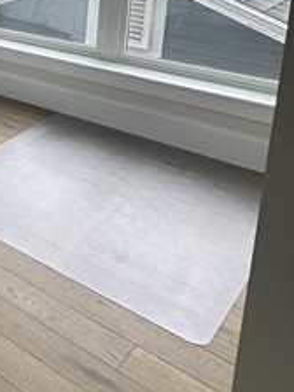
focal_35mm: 48
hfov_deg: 21.8
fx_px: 544
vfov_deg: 35.9
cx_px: -206
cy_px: 2
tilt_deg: -11.0
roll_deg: +1.1
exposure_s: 1/99
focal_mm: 2.22
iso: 40
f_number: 2.2
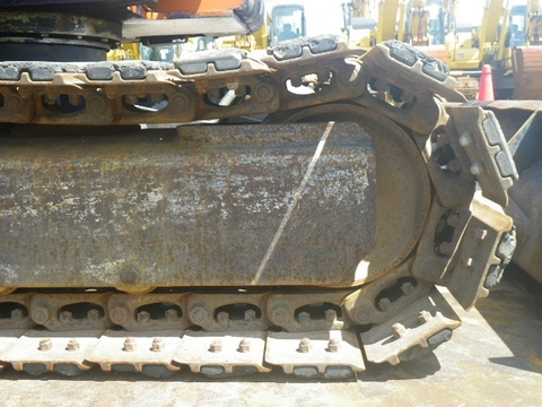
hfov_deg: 44.8
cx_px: 271
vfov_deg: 34.3
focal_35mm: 42
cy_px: 204
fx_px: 658
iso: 80
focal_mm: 7.5
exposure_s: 1/80
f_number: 4.2
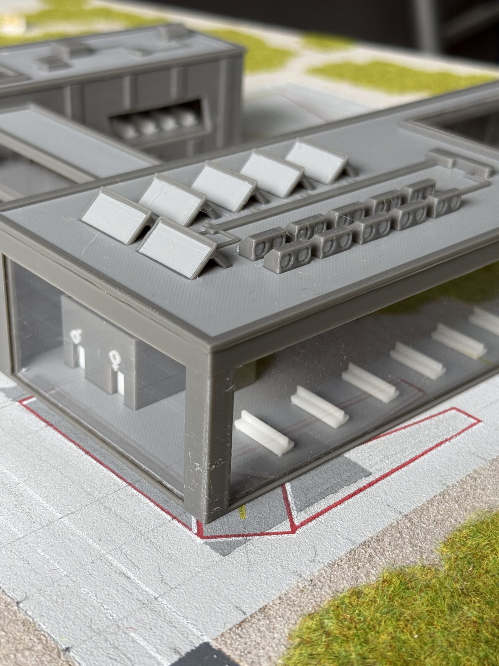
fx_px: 1038
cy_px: 339
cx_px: 258
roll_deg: -2.2
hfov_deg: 27.0
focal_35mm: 54
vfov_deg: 35.5
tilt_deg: -27.2
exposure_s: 1/120
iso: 100
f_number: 1.78
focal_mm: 6.76
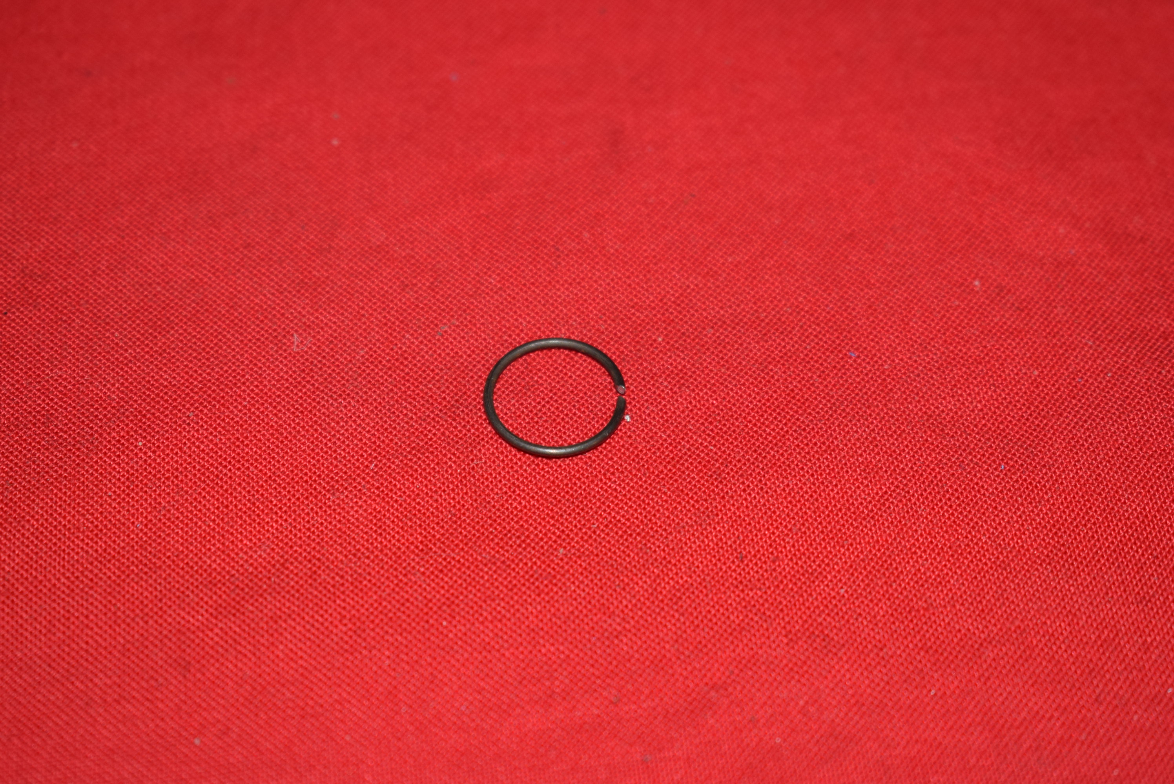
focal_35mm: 82
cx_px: 587
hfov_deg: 24.6
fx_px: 2692
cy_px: 392
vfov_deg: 16.6
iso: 400
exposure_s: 1/200
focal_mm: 55
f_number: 5.6
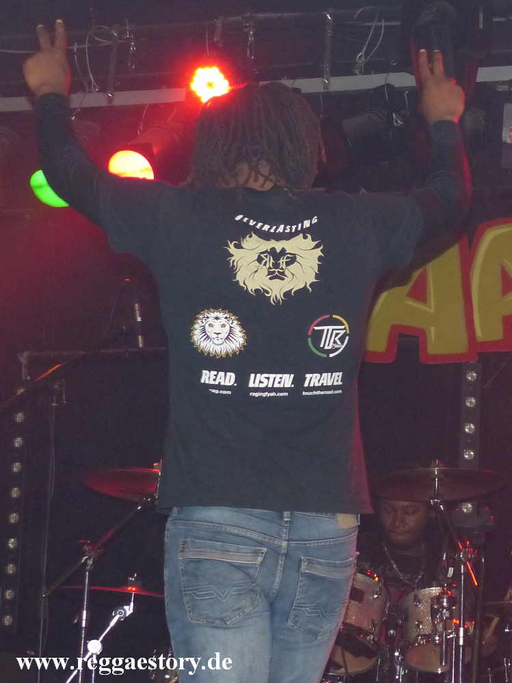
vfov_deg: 38.2
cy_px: 342
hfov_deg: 29.1
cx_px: 256
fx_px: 987
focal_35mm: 50
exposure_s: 1/60
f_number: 2.8
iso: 400
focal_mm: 9.1
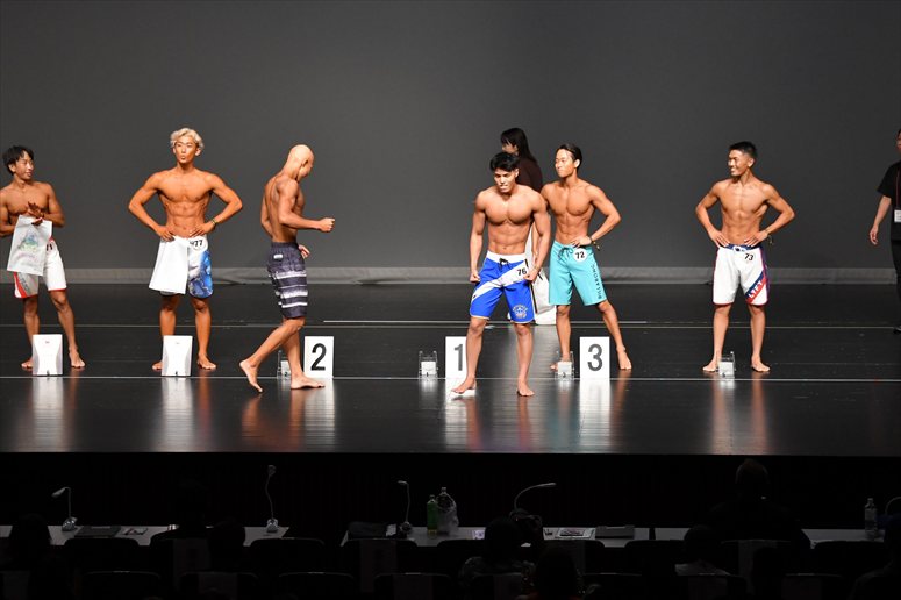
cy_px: 300
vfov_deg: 9.1
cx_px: 450
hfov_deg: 13.7
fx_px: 3752
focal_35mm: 150
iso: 2500
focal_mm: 100
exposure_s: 1/400
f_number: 5.6
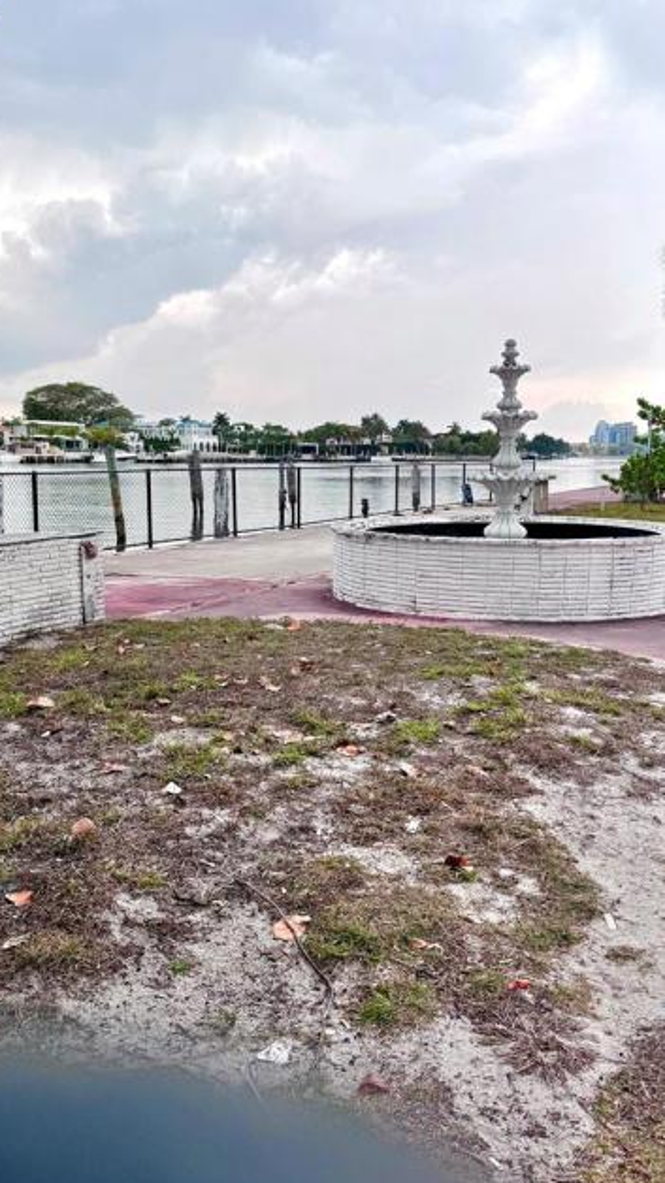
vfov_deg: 64.3
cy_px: 556
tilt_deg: -4.0
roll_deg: -1.1
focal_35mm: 30
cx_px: 315
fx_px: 941
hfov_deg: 38.9
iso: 80
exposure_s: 1/639
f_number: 1.78
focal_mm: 6.76
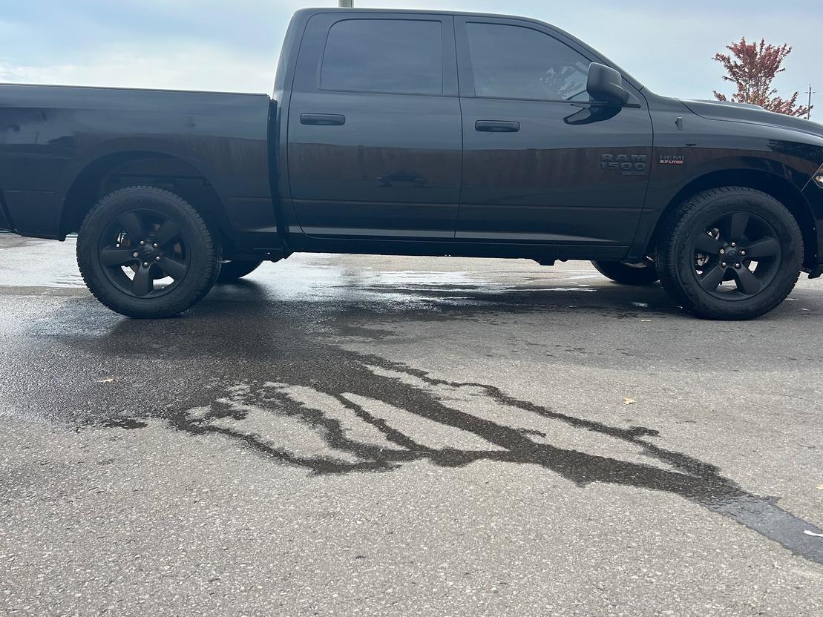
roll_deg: +1.3
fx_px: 713
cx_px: 404
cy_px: 275
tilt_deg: -6.4
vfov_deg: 46.7
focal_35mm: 30
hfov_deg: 60.0
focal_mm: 5.7
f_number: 1.5
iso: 50
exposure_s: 1/1698
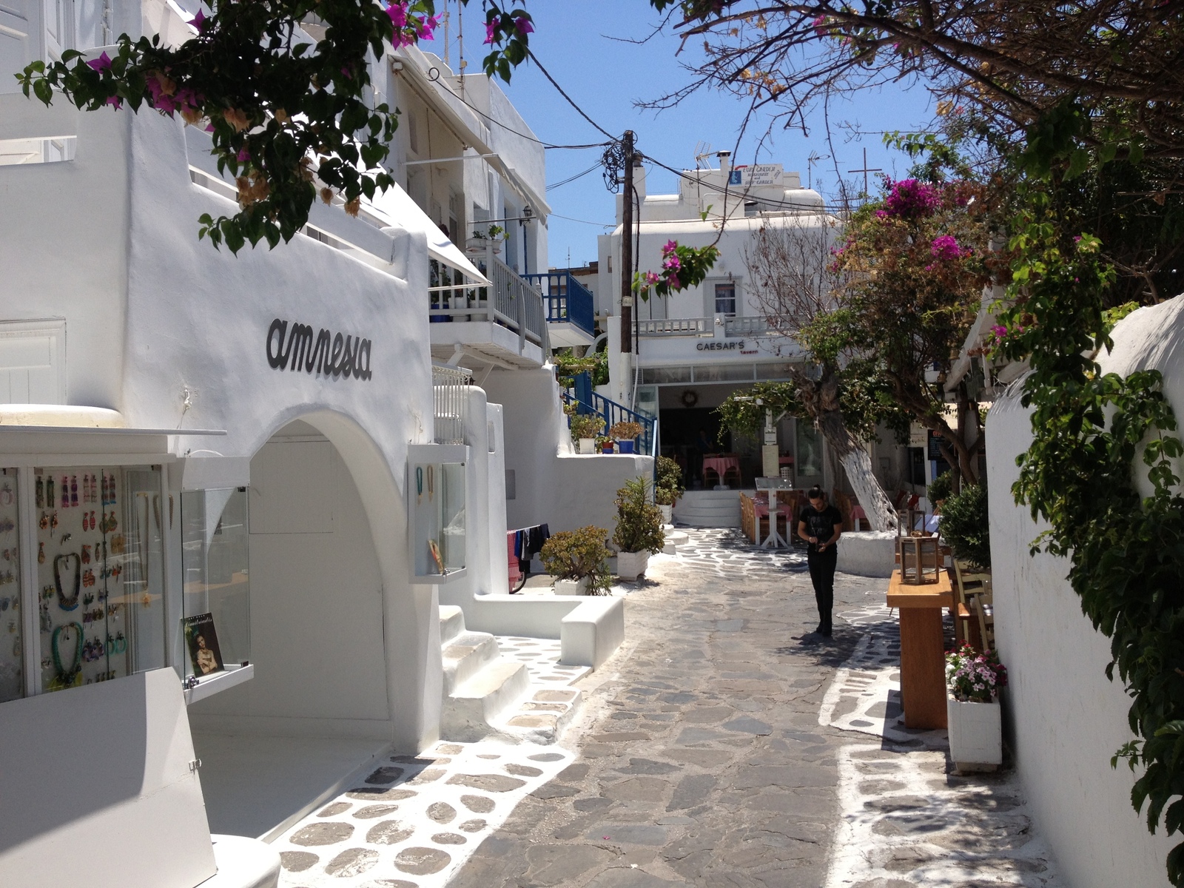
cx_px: 592
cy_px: 444
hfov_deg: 52.6
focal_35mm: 35
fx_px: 1197
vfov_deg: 40.7
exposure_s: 1/2123
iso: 50
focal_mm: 4.28
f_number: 2.4
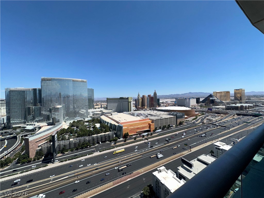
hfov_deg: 102.1
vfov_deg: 85.7
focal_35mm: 14
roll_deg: +1.5
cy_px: 99
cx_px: 132
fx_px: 107
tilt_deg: -0.7
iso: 50
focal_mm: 2.22
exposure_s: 1/3731
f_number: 2.2
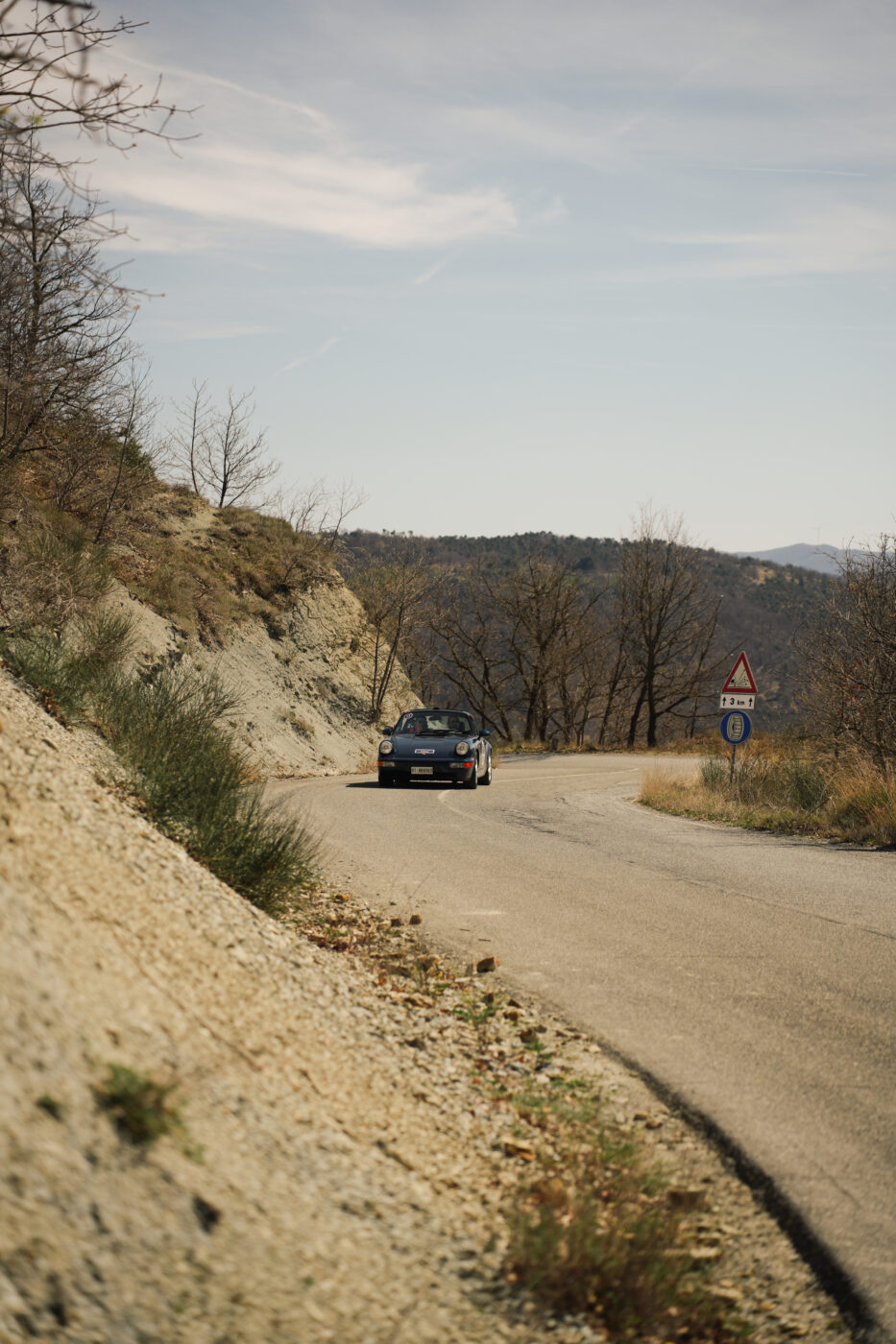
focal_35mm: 75
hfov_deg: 18.2
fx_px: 2800
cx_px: 448
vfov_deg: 27.0
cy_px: 672
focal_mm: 75
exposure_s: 1/1250
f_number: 2.8
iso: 100
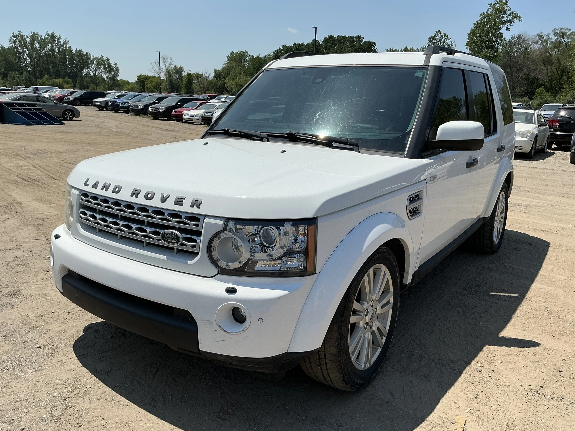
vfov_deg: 49.7
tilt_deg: -12.2
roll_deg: -1.0
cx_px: 288
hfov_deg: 63.4
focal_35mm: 28
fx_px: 465
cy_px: 216
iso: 25
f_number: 1.8
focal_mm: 3
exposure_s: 1/3534
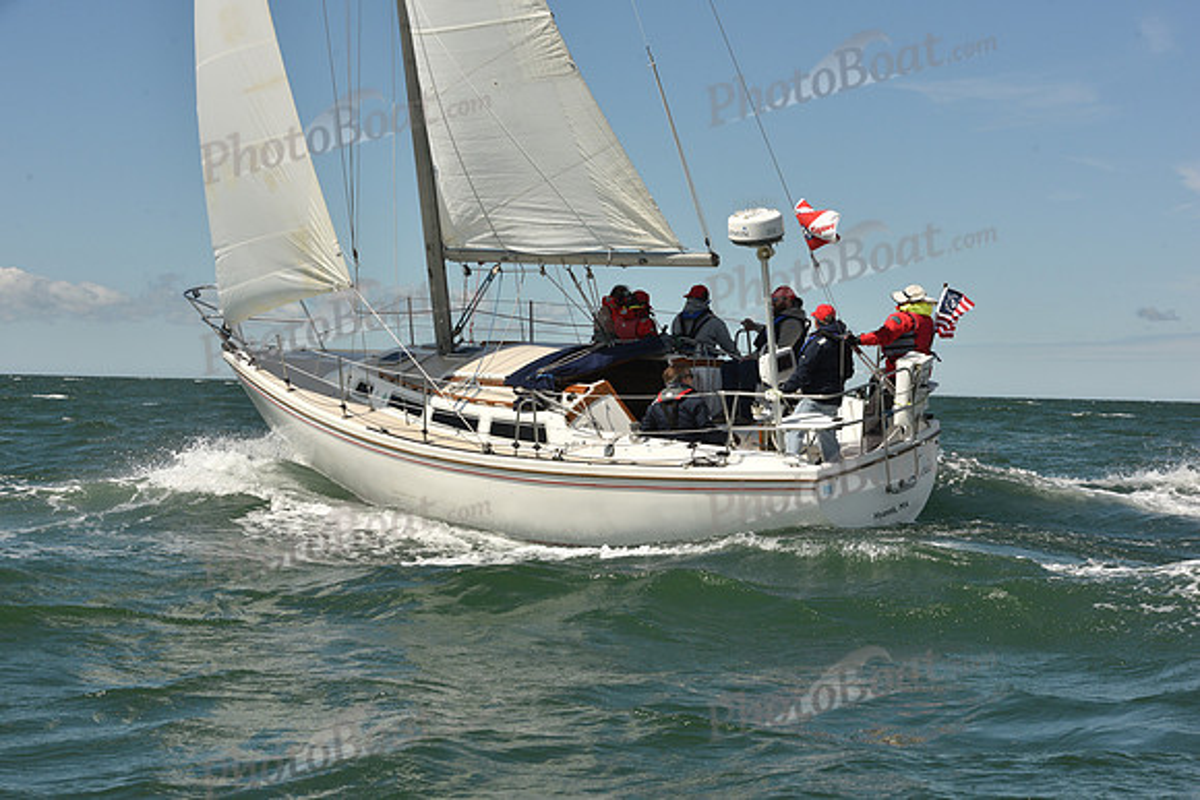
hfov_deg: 28.8
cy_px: 400
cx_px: 600
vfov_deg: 19.5
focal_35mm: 70
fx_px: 2334
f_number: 11
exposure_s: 1/800
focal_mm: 70
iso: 320
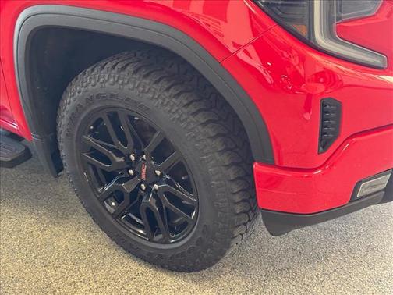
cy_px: 148
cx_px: 196
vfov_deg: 30.3
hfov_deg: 39.7
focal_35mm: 48
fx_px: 545
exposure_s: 1/60
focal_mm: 6.76
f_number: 1.78
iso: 160
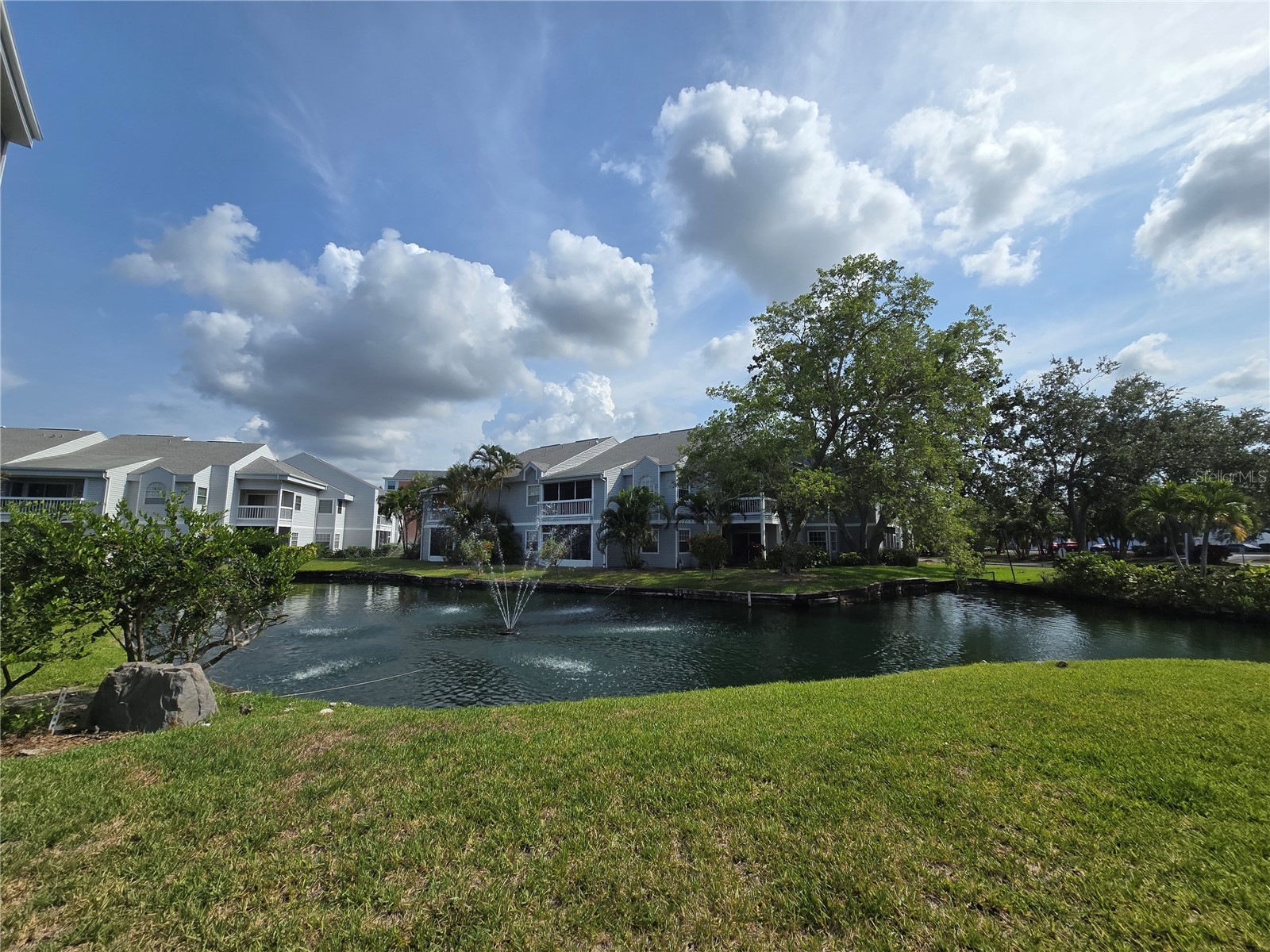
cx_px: 635
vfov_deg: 89.9
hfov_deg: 106.2
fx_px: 477
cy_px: 476
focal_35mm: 13
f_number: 2.2
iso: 50
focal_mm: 2.2
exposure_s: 1/2937
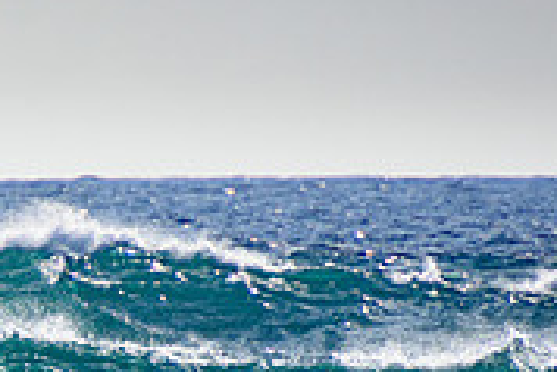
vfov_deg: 0.7
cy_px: 439
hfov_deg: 1.1
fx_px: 30272
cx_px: -219
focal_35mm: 1955
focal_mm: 400
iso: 220
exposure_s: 1/2000
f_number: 5.6
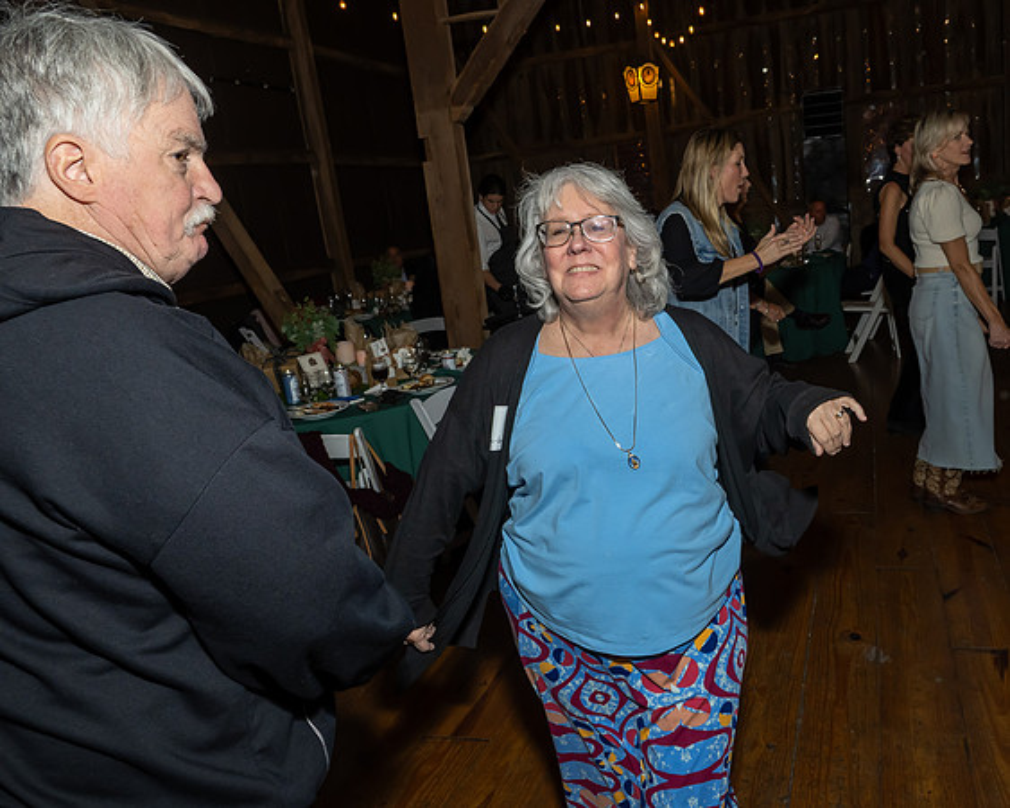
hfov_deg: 61.4
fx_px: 842
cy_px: 404
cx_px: 606
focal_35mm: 28
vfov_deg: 51.2
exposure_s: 1/250
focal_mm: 17
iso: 640
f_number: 7.1
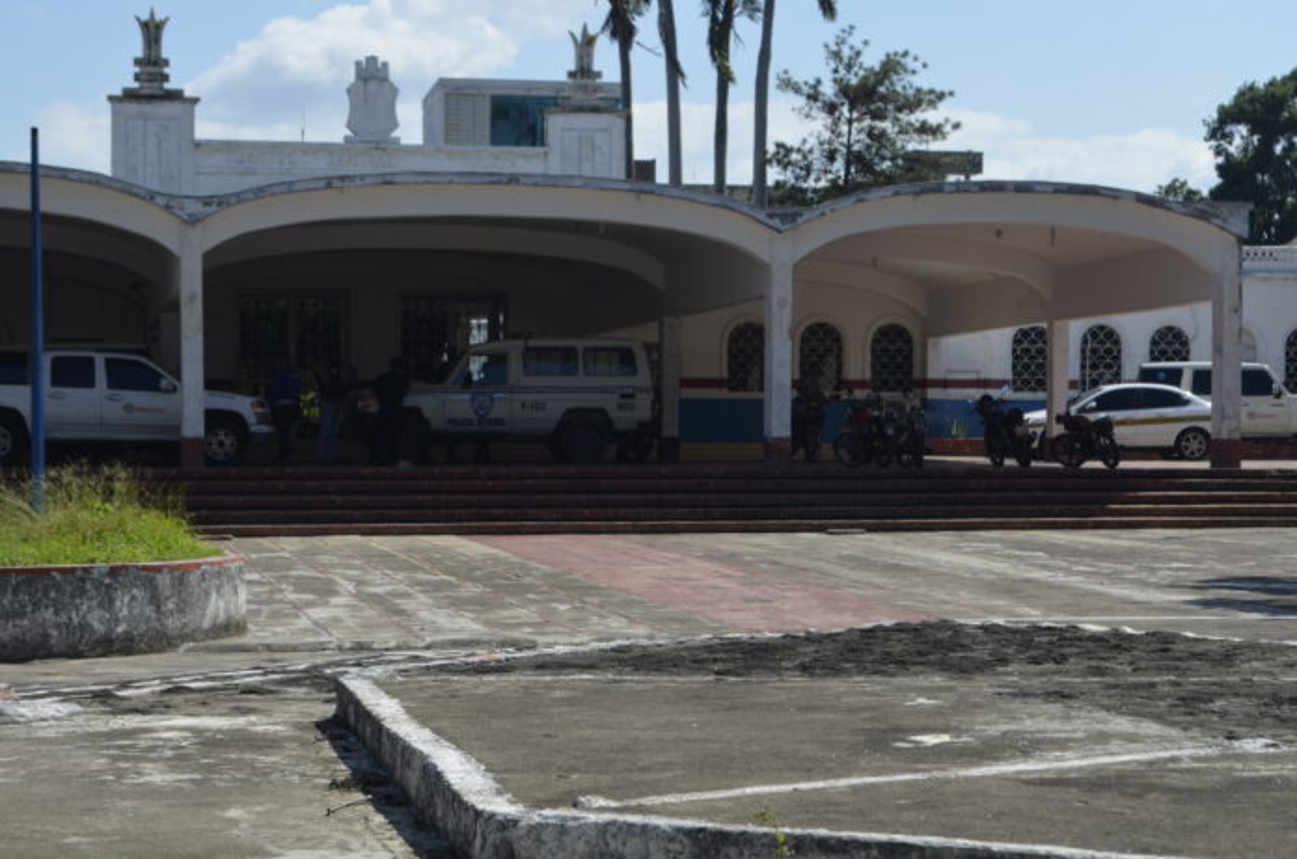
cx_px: 648
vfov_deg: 16.5
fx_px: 2966
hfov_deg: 24.7
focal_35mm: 82
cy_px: 430
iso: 100
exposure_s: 1/250
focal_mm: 55
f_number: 8
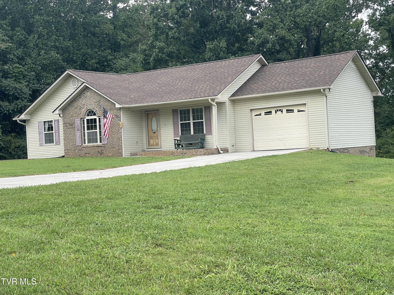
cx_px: 197
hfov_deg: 36.8
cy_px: 148
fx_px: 592
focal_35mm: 52
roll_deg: +3.7
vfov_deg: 28.0
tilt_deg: +1.2
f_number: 2
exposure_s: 1/484
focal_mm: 6
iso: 25
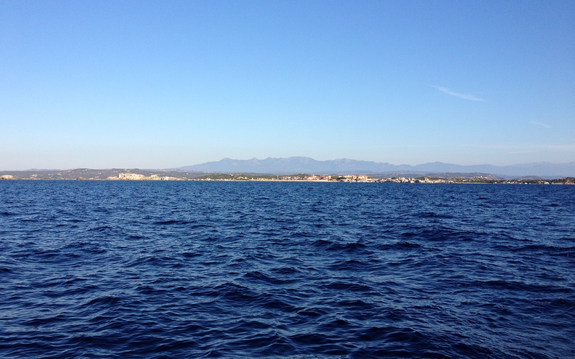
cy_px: 157
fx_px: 595
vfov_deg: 33.5
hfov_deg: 51.5
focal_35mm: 38
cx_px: 283
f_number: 2.4
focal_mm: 4.28
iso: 64
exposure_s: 1/1314
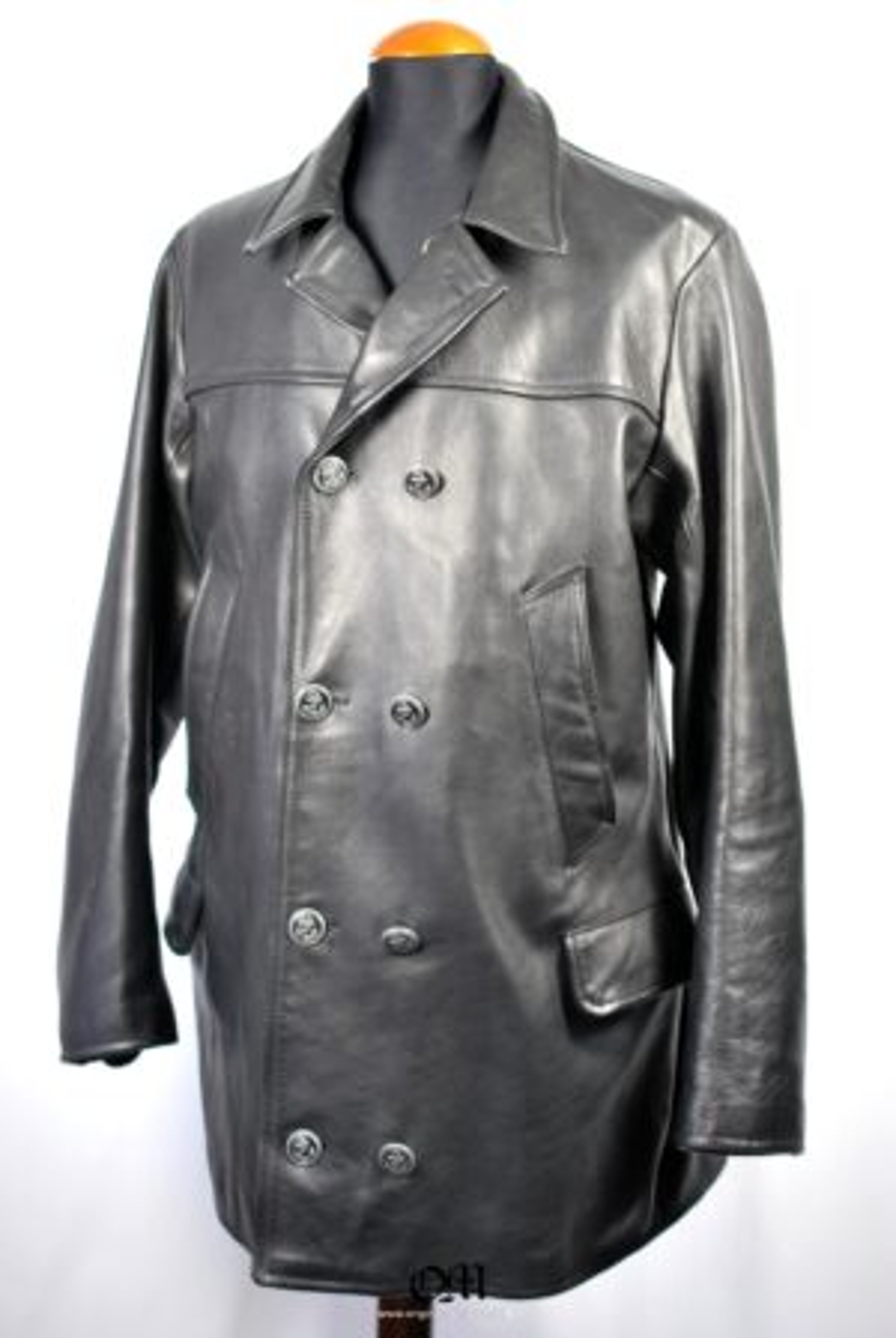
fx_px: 2233
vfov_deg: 33.4
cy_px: 669
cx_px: 448
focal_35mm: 60
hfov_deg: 22.7
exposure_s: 1/40
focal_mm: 40
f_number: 2.8
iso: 400
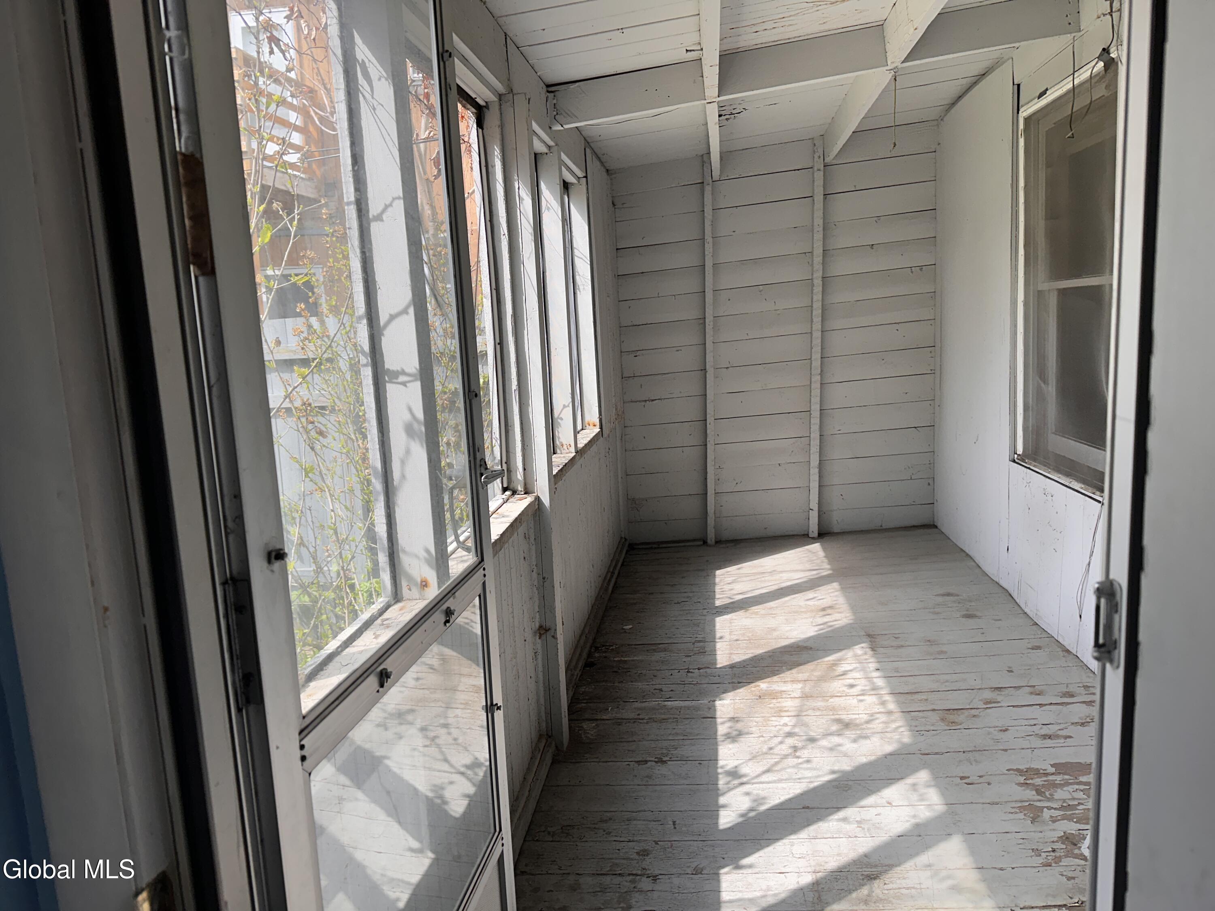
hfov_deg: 71.6
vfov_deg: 56.8
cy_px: 456
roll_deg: +2.1
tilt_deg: -8.4
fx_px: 842
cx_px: 608
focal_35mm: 24
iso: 80
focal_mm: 6.86
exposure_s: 1/709
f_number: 1.78
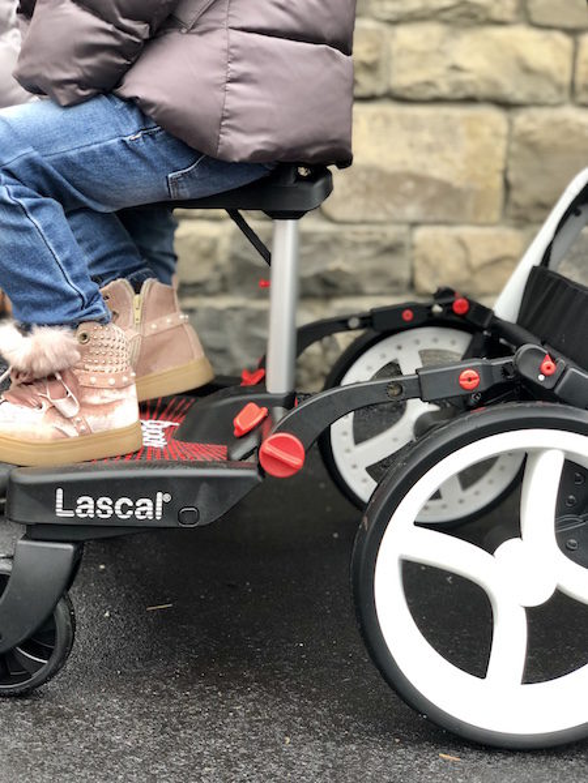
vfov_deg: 36.8
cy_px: 392
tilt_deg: -9.9
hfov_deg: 28.0
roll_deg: -2.3
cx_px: 294
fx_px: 1178
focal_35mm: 52
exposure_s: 1/50
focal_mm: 6
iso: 40
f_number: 2.4
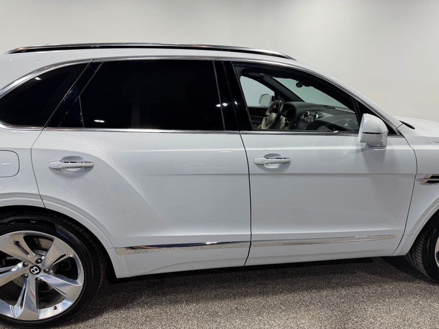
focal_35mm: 24
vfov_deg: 56.8
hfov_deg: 71.6
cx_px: 220
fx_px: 304
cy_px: 164
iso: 64
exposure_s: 1/210
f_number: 1.78
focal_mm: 6.76
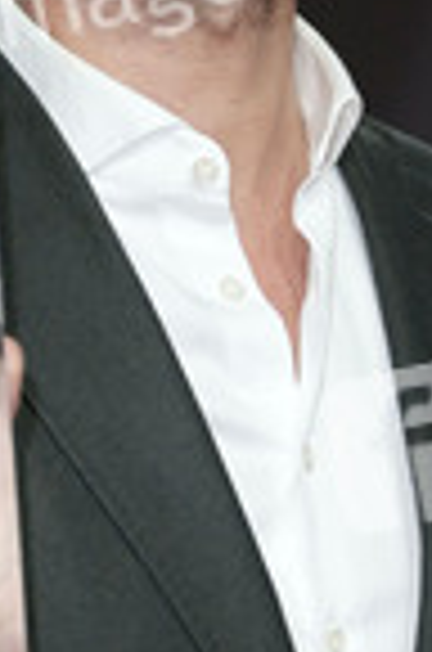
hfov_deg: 3.4
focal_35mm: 401
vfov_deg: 5.2
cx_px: 144
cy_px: 202
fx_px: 7252
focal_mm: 145
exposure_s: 1/250
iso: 1250
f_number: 5.6
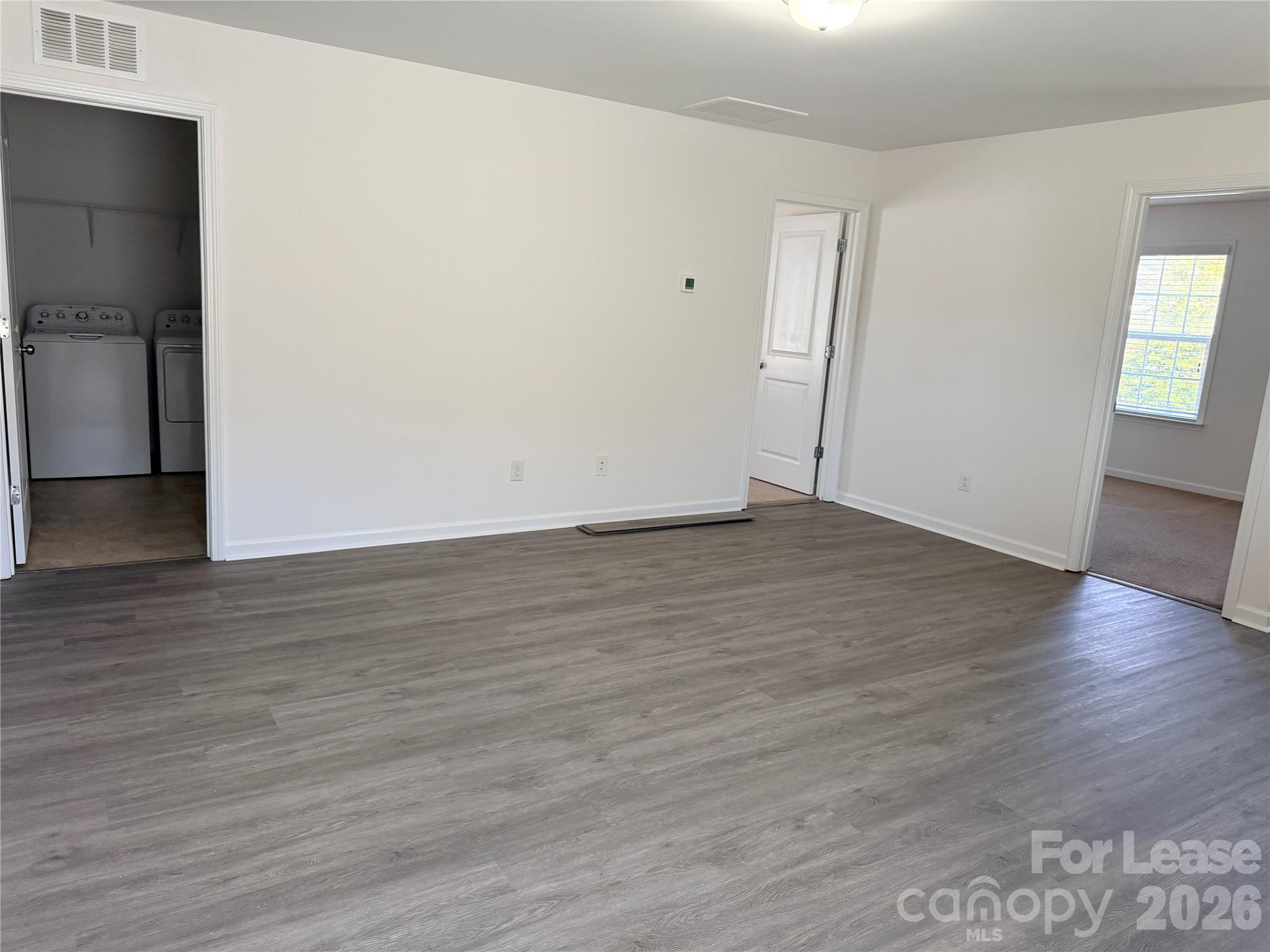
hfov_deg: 71.6
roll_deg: -3.5
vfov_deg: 56.8
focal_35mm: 24
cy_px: 476
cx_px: 635
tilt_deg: -11.7
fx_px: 881
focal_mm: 6.76
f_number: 1.78
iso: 200
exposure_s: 1/216
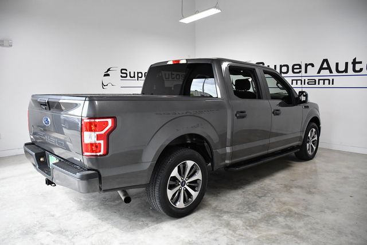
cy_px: 122
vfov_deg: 48.0
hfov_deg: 67.4
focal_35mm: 27
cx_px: 184
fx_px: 275
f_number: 3.5
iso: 2500
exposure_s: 1/1600
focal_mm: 18
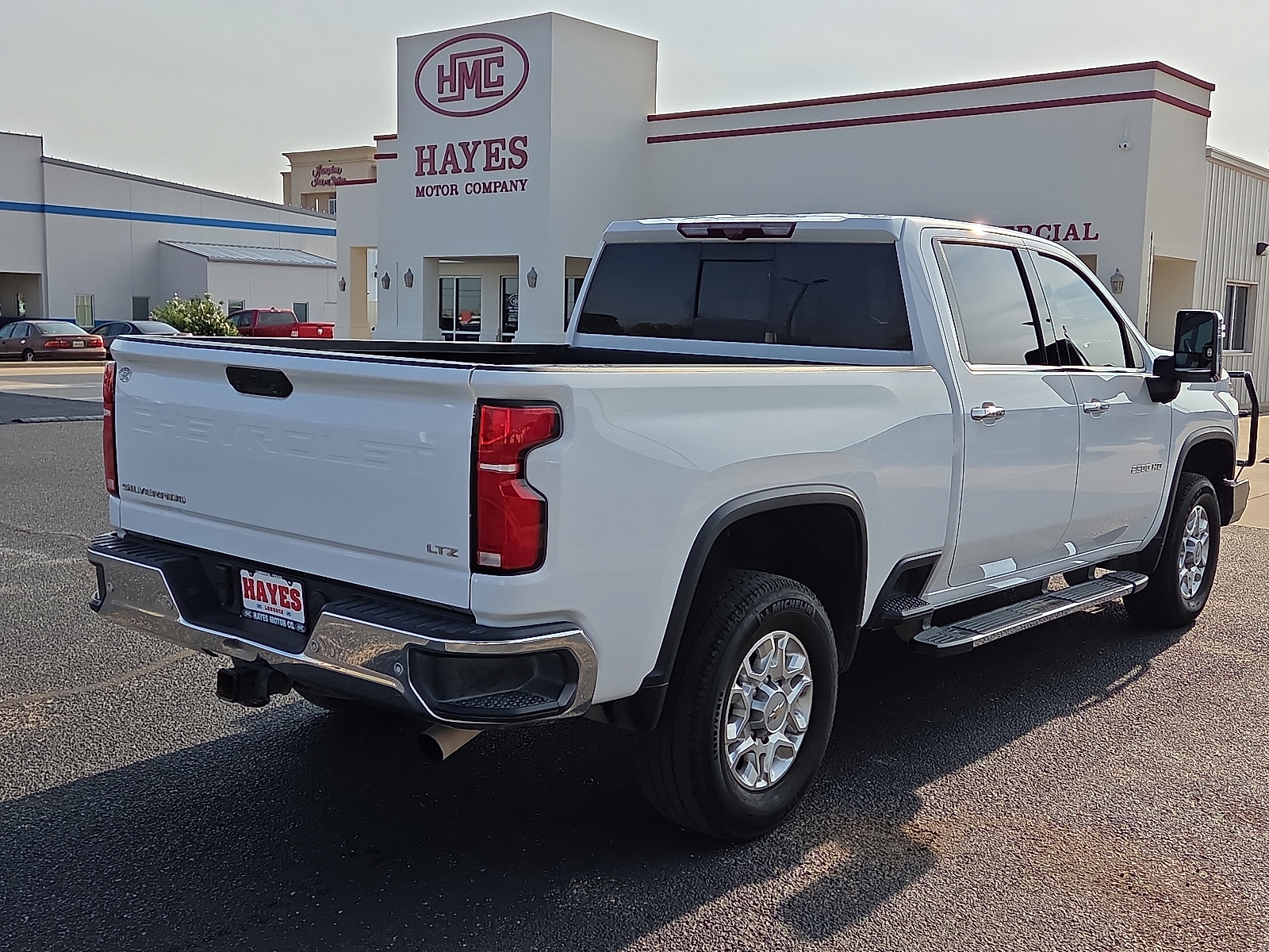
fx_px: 1356
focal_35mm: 37
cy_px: 476
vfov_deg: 38.7
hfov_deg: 50.1
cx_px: 634
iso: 25
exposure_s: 1/2500
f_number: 1.8
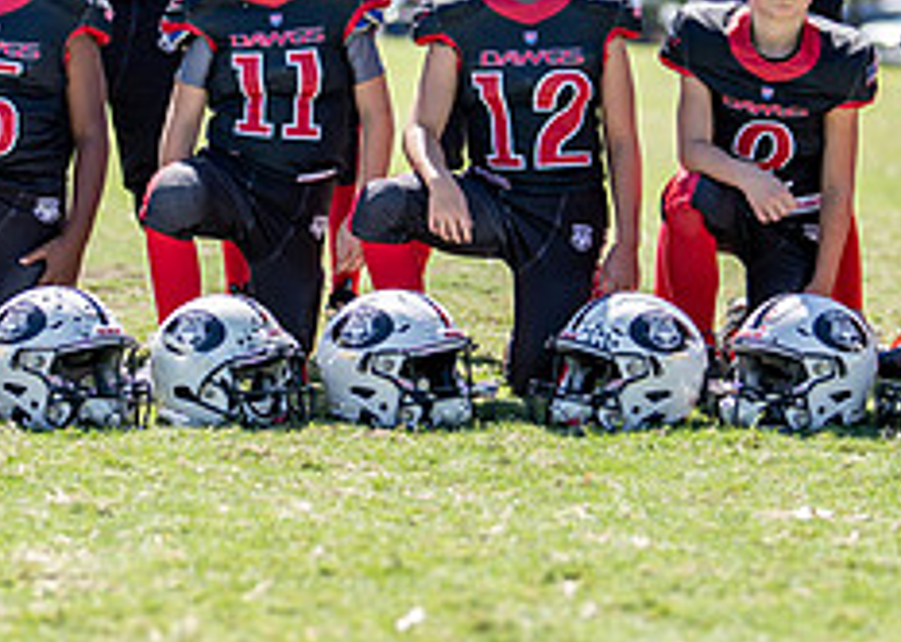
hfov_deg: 13.0
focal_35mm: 154
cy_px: 93
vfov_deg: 9.3
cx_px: 530
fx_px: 3937
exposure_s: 1/5000
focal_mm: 50
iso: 100
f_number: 1.2
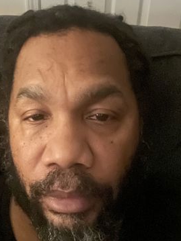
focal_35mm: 49
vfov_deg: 38.6
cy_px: 84
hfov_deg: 29.2
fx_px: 342
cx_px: 44
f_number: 2.2
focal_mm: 2.71
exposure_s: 1/15
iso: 4000
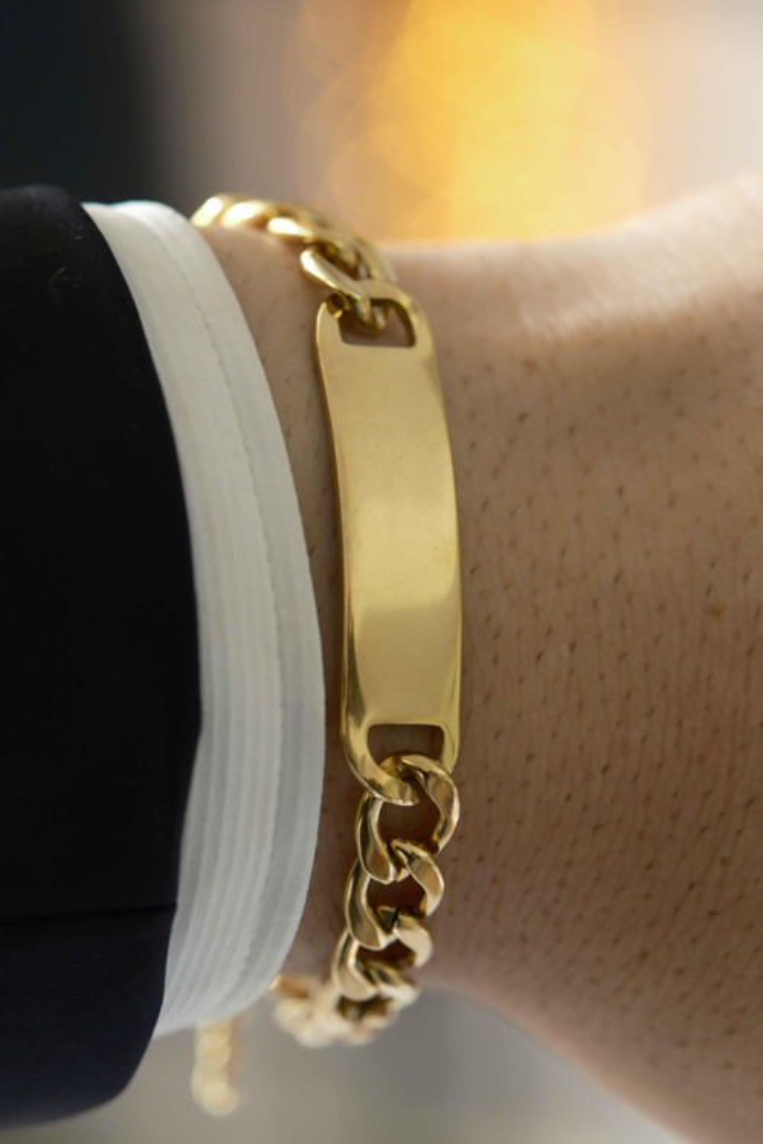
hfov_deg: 11.4
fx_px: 3815
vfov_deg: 17.1
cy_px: 572
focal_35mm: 120
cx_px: 382
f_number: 4
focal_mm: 80
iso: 400
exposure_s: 1/30
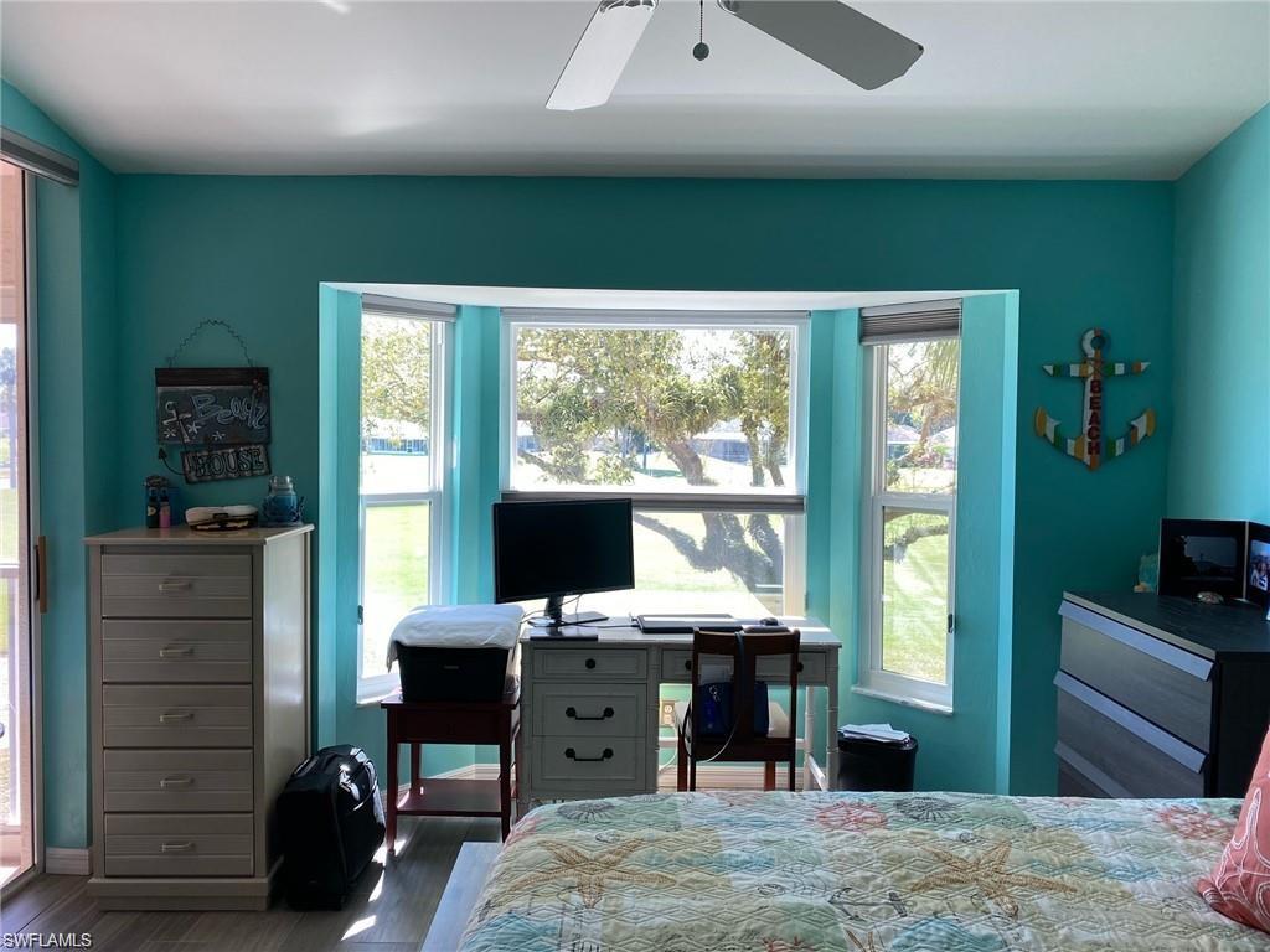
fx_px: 954
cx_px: 635
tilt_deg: -2.8
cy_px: 476
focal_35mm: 26
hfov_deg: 67.3
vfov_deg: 53.1
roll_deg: -0.3
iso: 32
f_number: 1.8
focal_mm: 4.25
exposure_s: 1/135
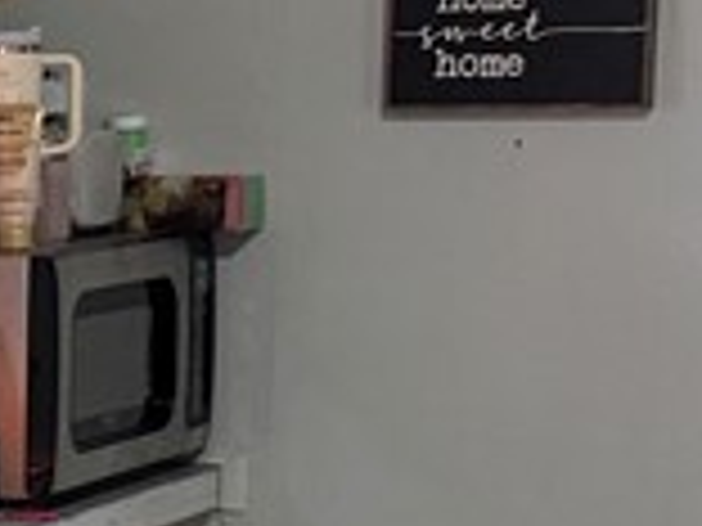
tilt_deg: -7.2
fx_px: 3204
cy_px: 495
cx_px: -1022
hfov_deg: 10.6
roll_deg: +1.3
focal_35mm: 158
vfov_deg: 9.3
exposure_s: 1/60
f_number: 1.78
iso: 250
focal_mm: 6.76
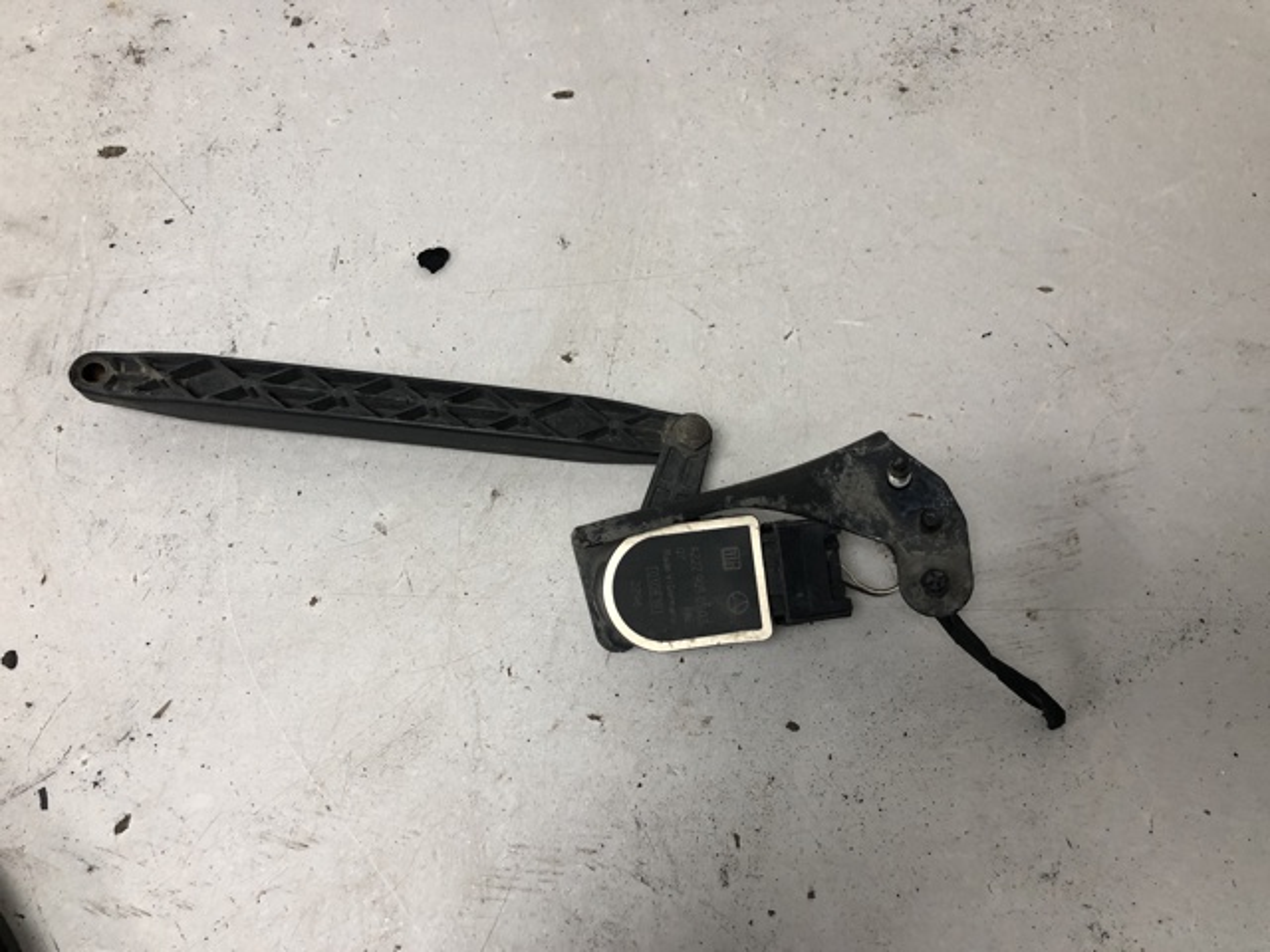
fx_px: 1027
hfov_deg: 63.4
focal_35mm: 28
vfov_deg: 49.7
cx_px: 635
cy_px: 476
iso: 40
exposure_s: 1/33
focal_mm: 4
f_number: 1.8
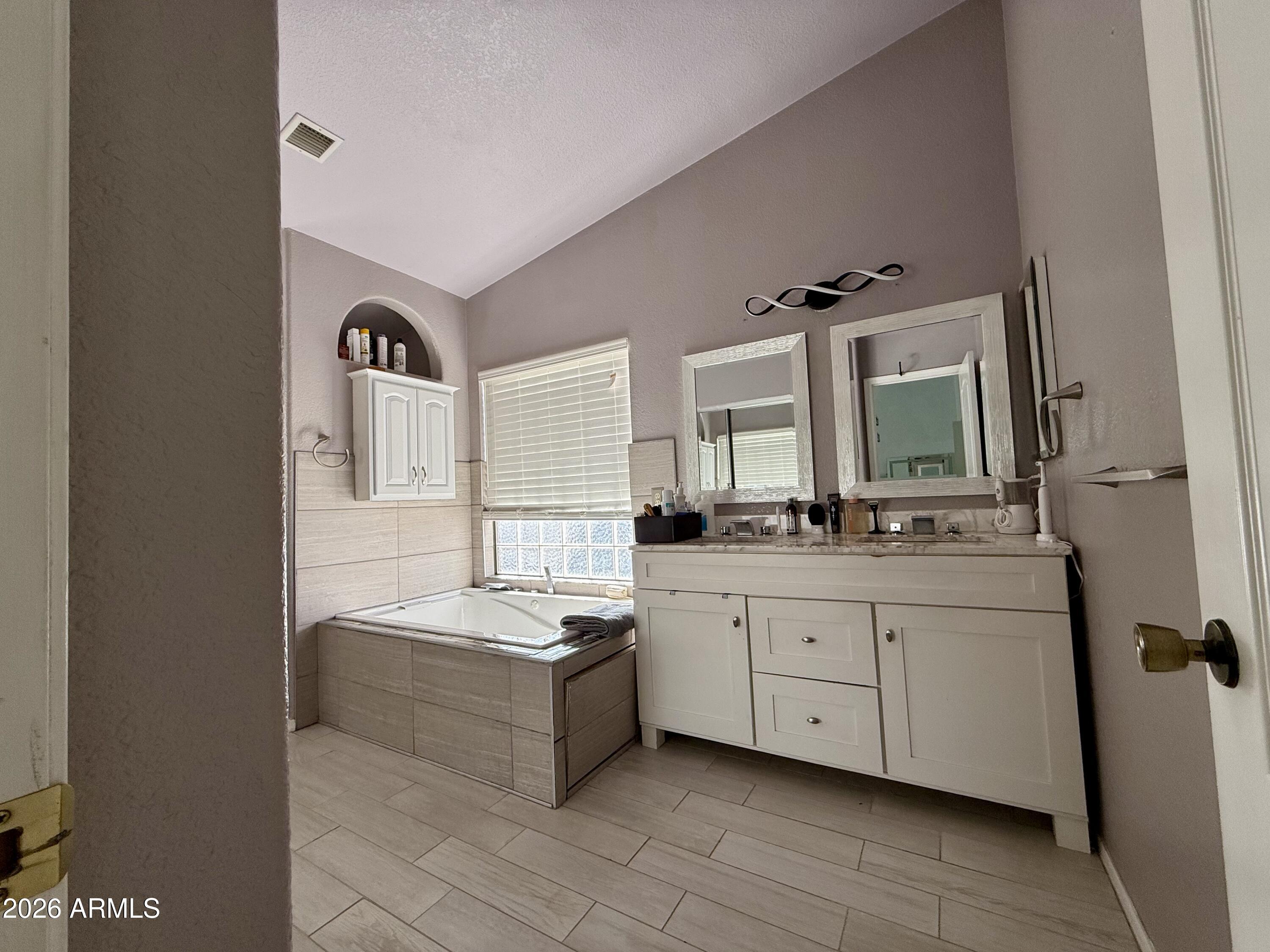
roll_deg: +1.9
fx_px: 514
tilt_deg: +2.5
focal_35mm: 14
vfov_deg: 85.7
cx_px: 635
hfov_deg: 102.1
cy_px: 476
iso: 64
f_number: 2.2
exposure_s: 1/178
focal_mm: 2.22
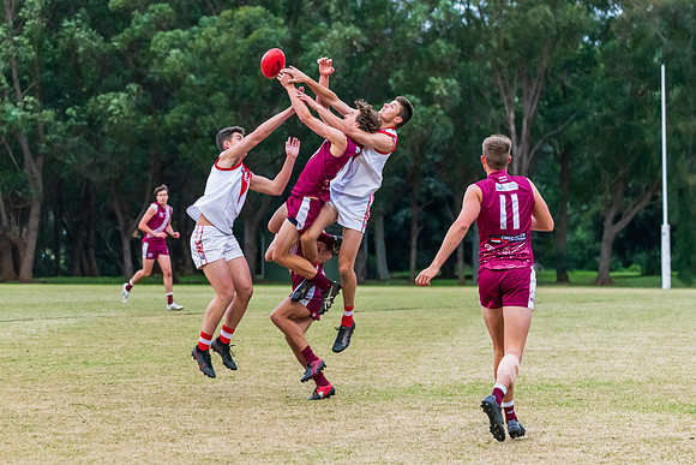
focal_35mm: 170
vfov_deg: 8.1
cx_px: 302
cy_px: 202
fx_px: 3283
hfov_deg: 12.1
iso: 3200
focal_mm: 150
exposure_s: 1/1250
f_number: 5
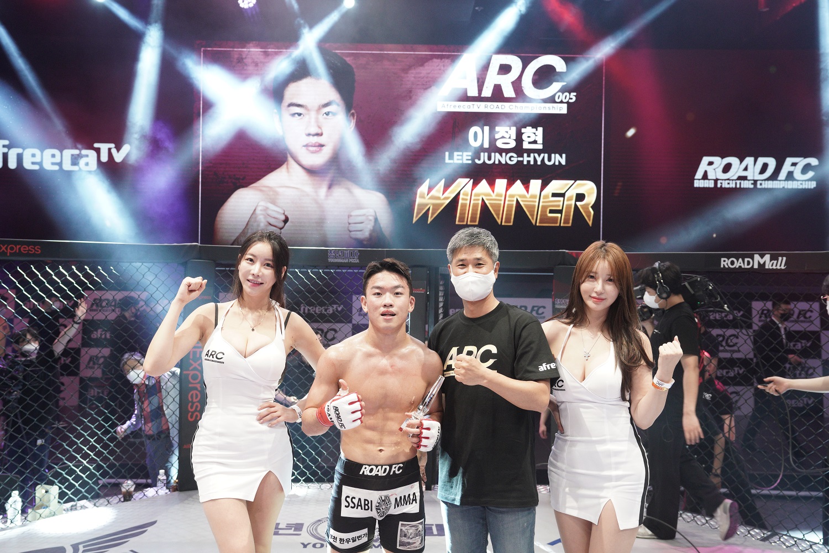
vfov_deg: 38.9
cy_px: 276
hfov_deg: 55.8
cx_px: 414
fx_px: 783
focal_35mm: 34
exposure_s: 1/200
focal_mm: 34
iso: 3200
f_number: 4.5
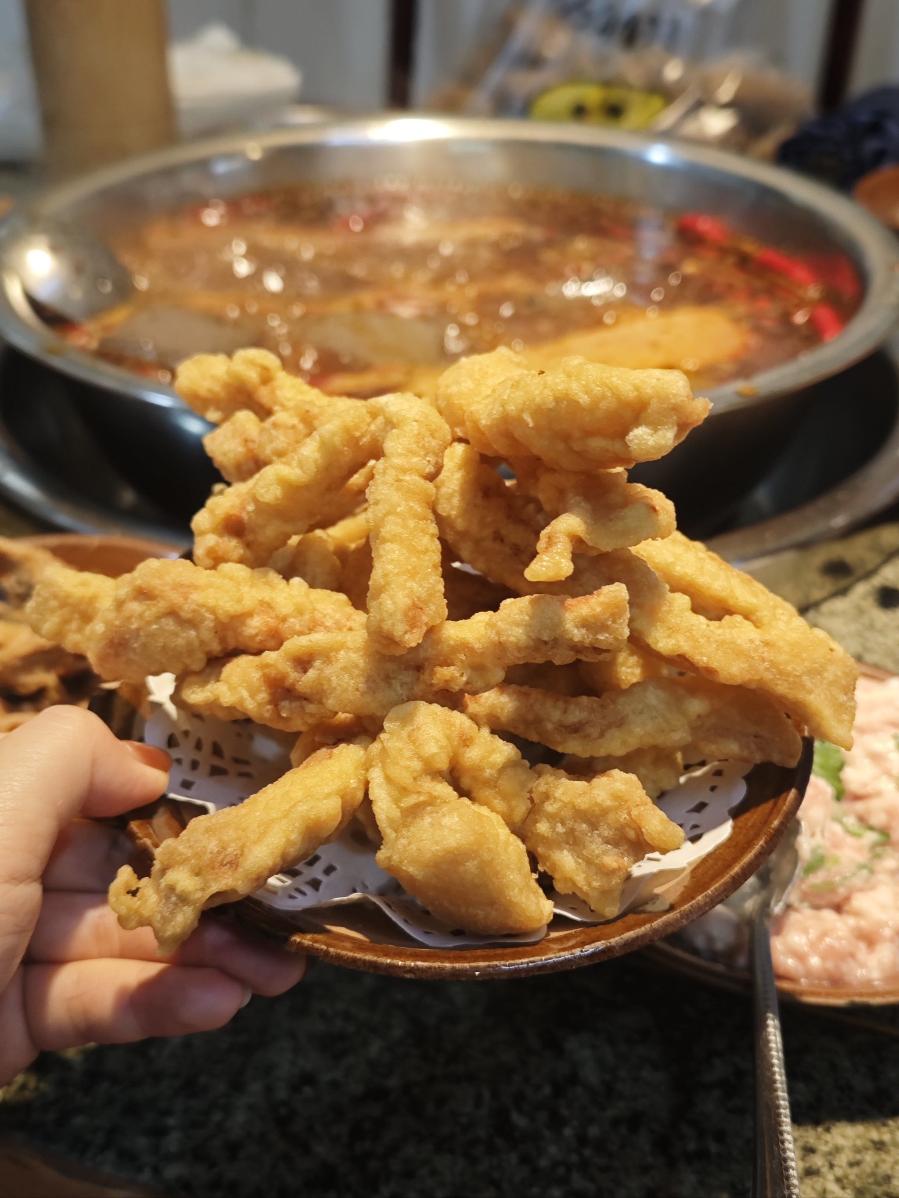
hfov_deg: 37.7
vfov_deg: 49.0
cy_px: 599
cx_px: 450
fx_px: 1316
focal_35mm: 38
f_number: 1.6
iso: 250
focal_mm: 6.55
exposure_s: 1/100
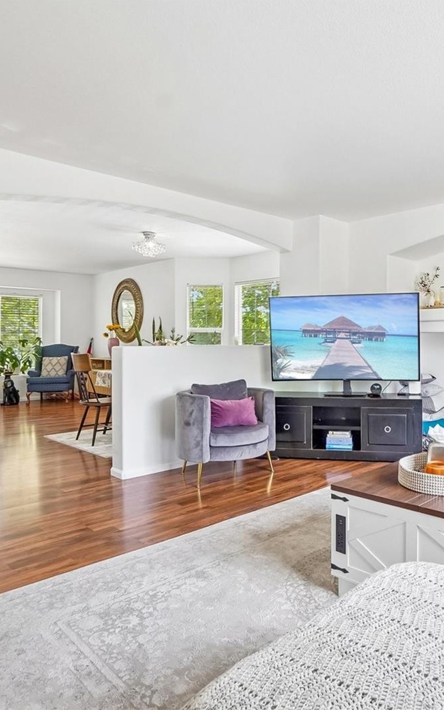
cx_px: 329
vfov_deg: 77.1
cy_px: 355
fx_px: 445
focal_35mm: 23
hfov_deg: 51.0
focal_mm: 10
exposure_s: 1/20
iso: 400
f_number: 8
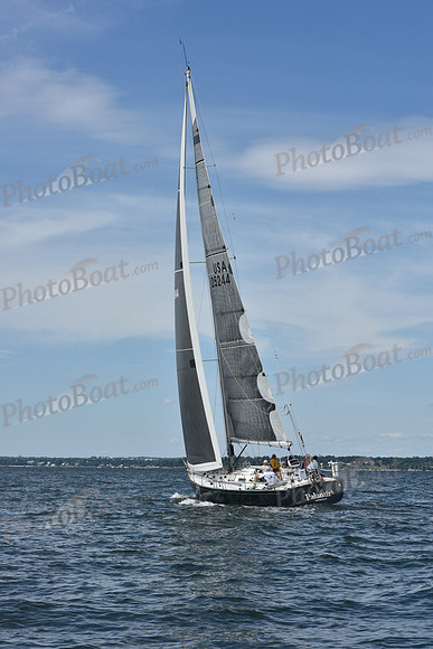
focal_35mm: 70
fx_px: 1262
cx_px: 216
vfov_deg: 28.8
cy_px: 324
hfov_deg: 19.5
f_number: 11
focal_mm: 70
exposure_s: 1/1000
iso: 320
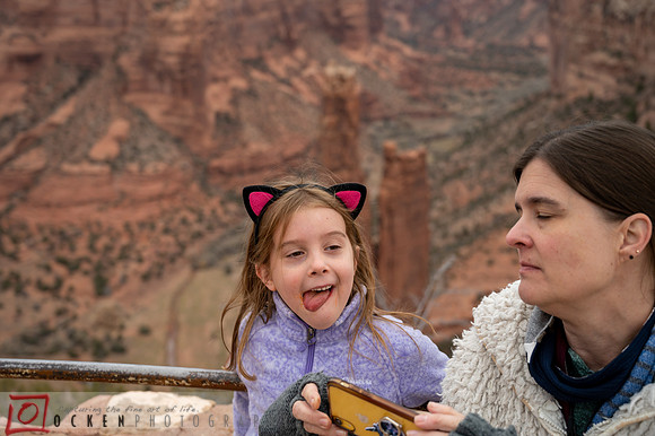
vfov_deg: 31.2
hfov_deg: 45.5
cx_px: 328
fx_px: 782
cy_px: 218
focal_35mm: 43
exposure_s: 1/1000
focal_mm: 43
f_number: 4
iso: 400
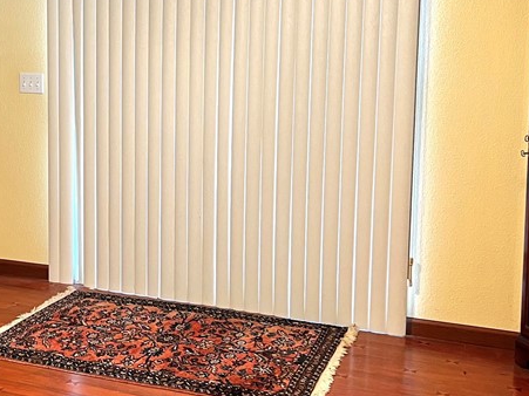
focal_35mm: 59
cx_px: 82
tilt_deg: -7.3
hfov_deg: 31.6
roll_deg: +0.5
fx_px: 901
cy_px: 134
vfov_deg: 24.7
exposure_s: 1/60
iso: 160
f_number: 1.5
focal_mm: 5.7
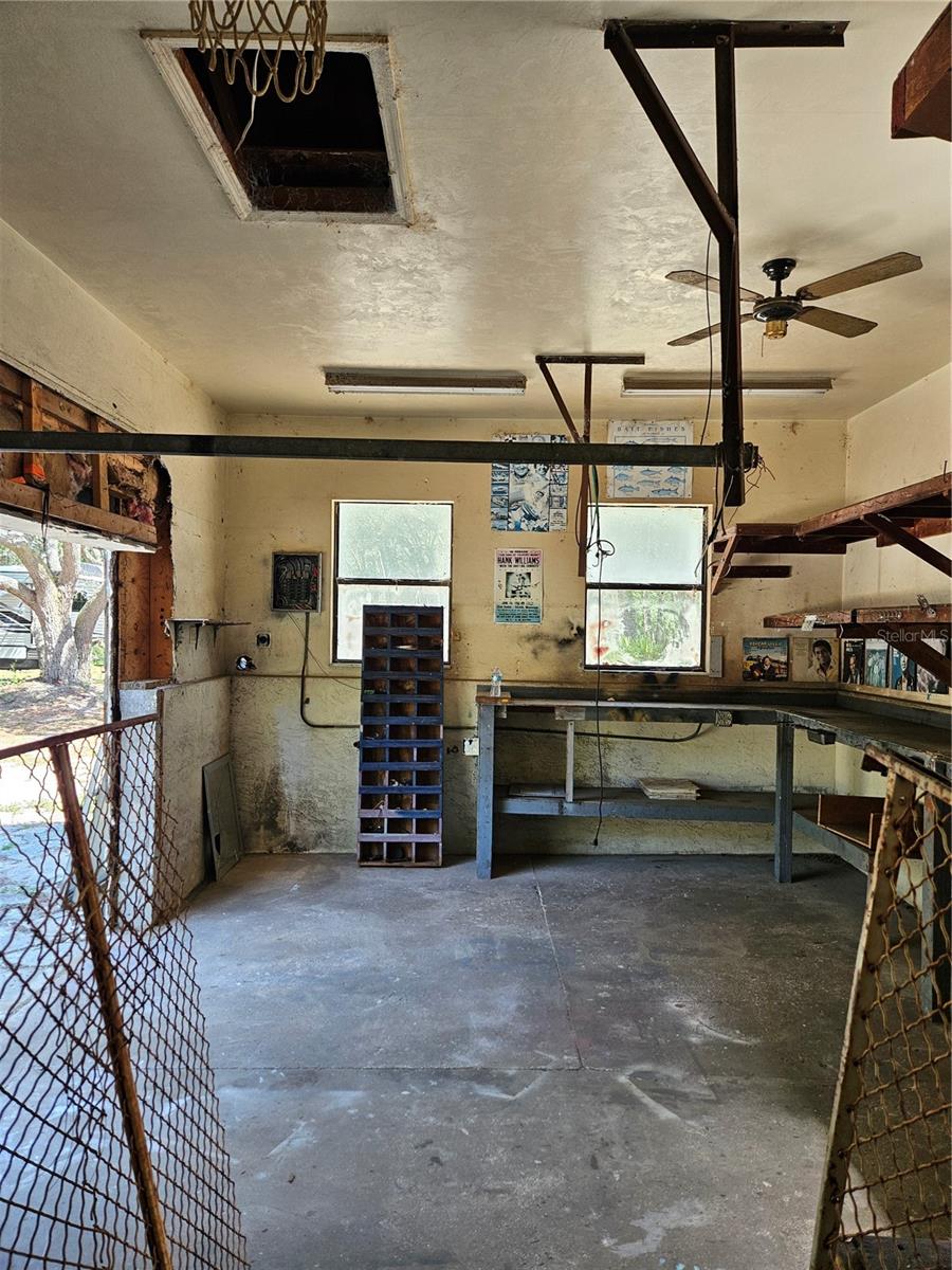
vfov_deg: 73.9
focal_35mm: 23
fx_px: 843
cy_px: 635
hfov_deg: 58.9
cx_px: 476
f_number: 1.8
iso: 80
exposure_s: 1/120
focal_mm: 5.4
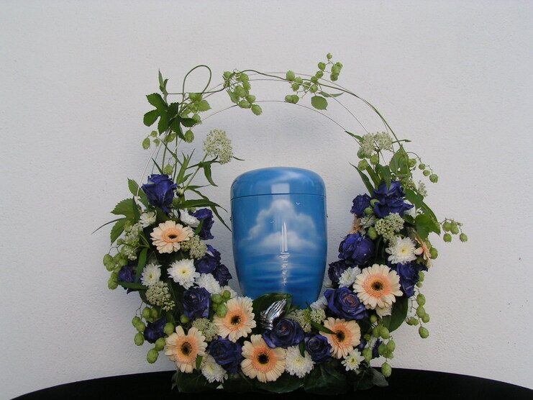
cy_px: 200
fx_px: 585
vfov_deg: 37.7
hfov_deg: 49.0
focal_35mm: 38
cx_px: 266
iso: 50
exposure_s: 1/125
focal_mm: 5.8
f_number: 5
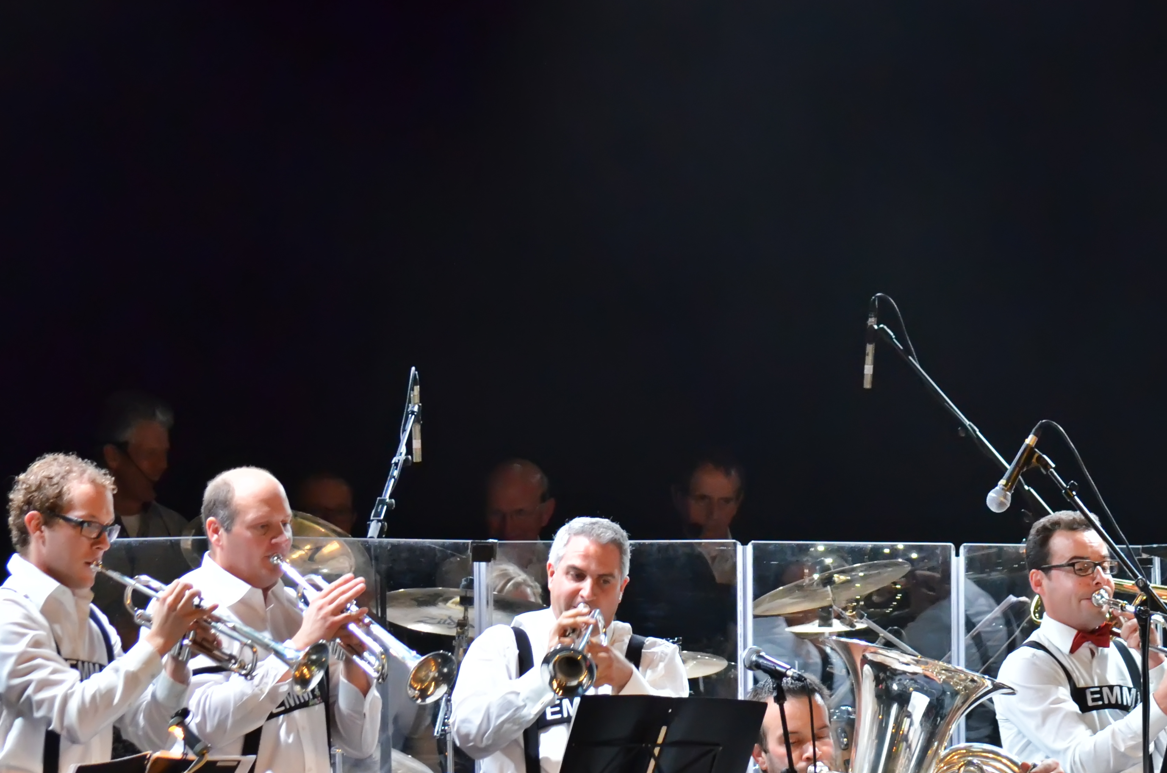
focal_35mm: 255
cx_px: 937
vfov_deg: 5.4
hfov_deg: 8.1
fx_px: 8246
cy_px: 562
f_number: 4.5
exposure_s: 1/80
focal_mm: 95
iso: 2500
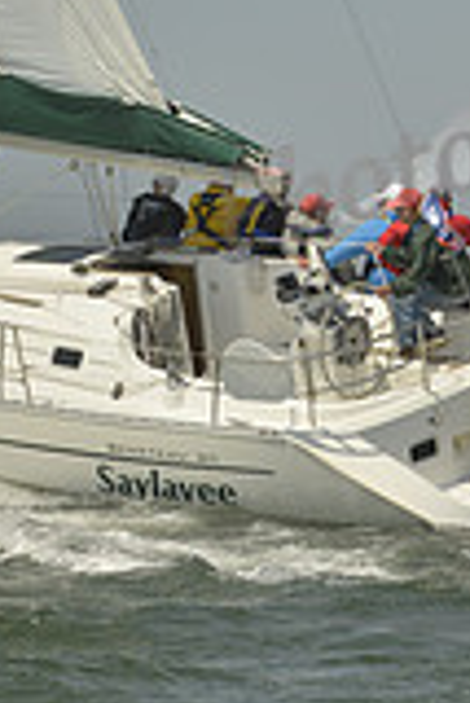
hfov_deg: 5.4
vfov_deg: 7.9
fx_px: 4963
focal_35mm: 254
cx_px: -15
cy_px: -470
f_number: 8
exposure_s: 1/1250
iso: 200
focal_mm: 70
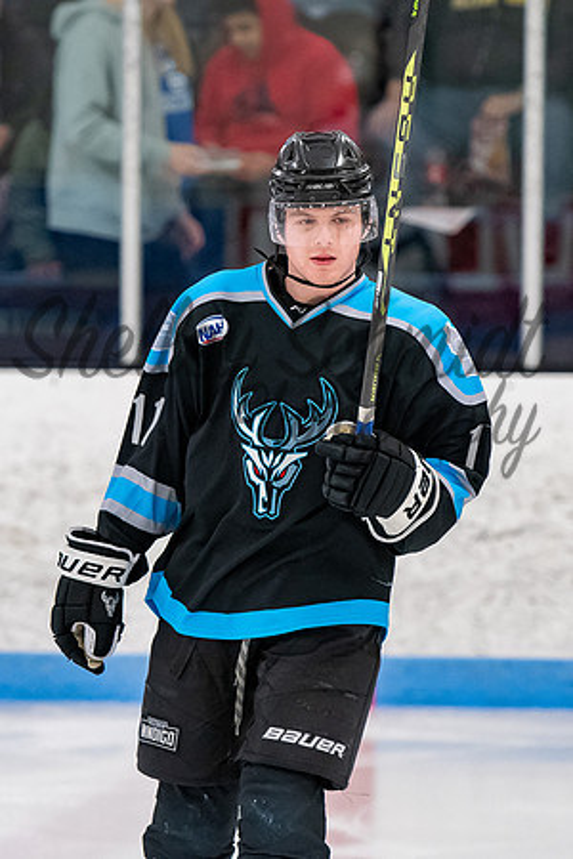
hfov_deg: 3.6
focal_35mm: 387
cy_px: 429
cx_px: 257
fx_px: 9227
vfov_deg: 5.3
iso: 2000
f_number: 3.2
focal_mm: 170
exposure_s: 1/800
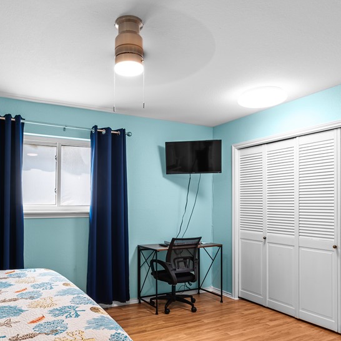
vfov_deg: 58.4
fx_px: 301
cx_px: 144
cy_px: 211
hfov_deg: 58.8
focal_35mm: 27
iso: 100
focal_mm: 11
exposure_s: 1.6
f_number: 8
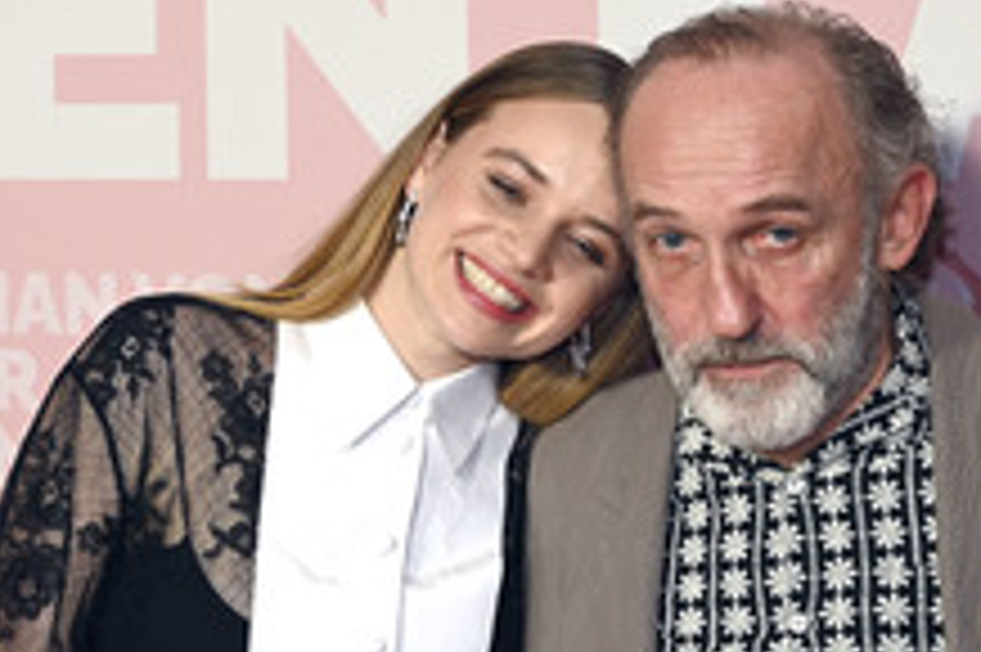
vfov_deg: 10.6
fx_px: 3485
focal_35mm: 128
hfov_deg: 15.9
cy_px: 656
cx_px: 826
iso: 320
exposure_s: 1/100
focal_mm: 62
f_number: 4
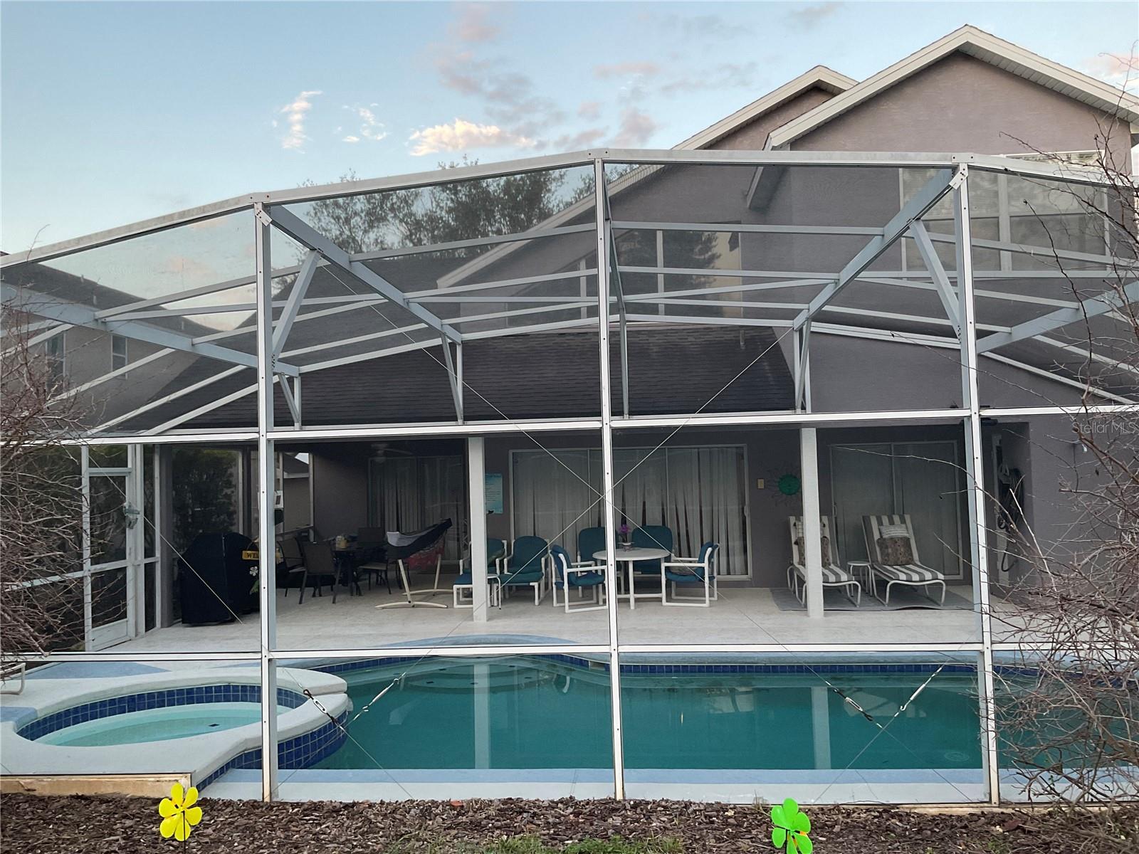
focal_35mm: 29
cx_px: 570
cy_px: 427
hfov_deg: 61.7
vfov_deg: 48.2
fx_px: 954
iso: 50
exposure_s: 1/120
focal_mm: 3
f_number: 1.8
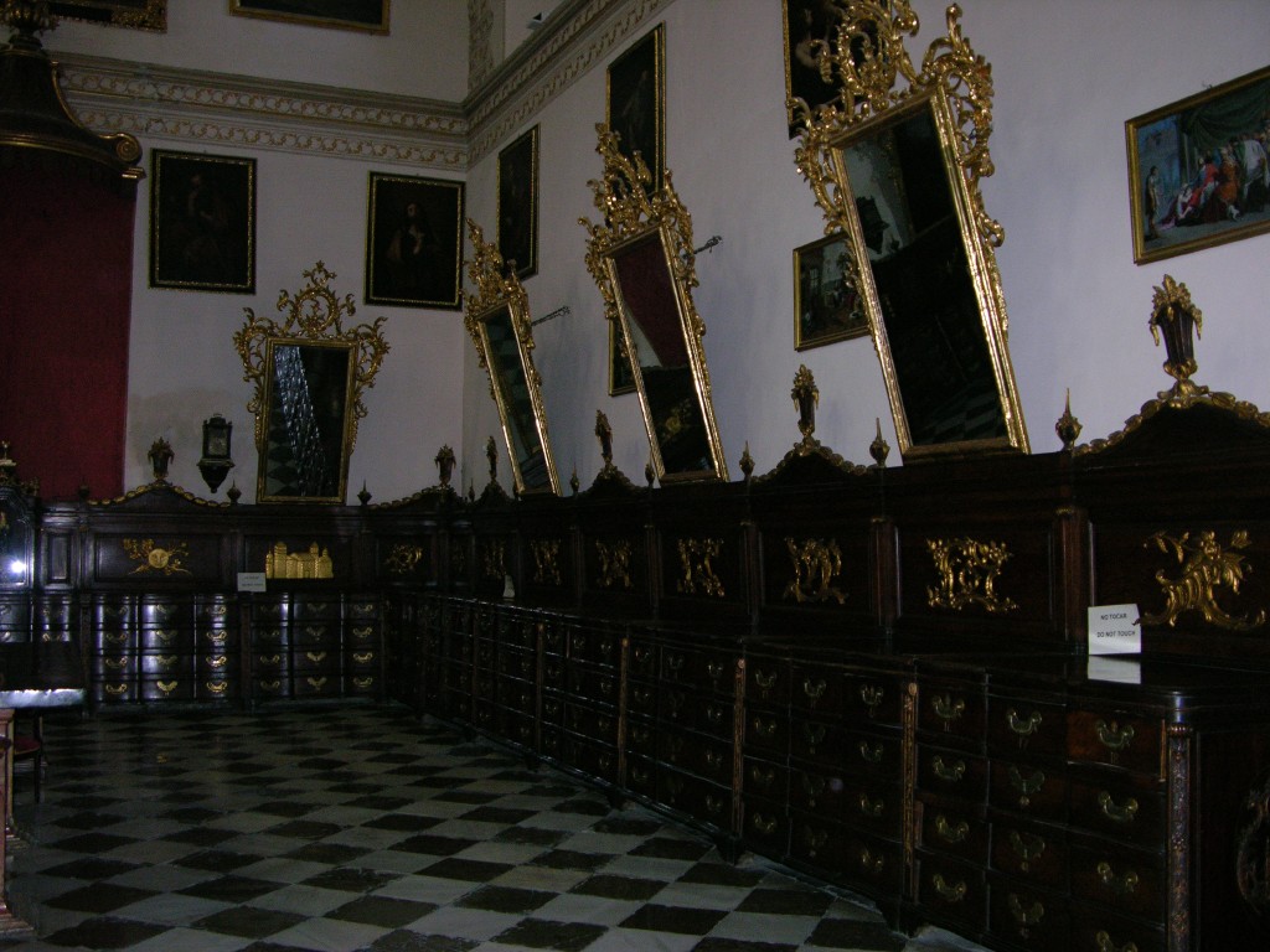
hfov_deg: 52.6
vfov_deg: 40.7
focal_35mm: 35
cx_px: 635
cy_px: 476
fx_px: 1284
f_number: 2.8
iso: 200
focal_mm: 8.9
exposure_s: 1/60.1
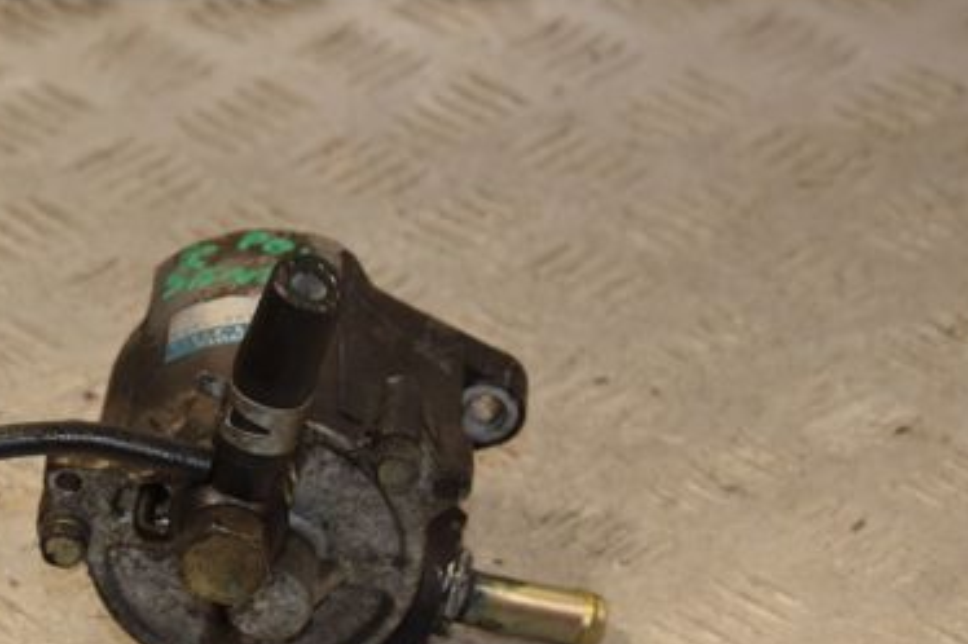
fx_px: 4273
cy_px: 440
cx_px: 336
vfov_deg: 8.6
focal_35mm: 159
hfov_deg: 12.9
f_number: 7.1
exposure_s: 1/200
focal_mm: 62
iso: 800
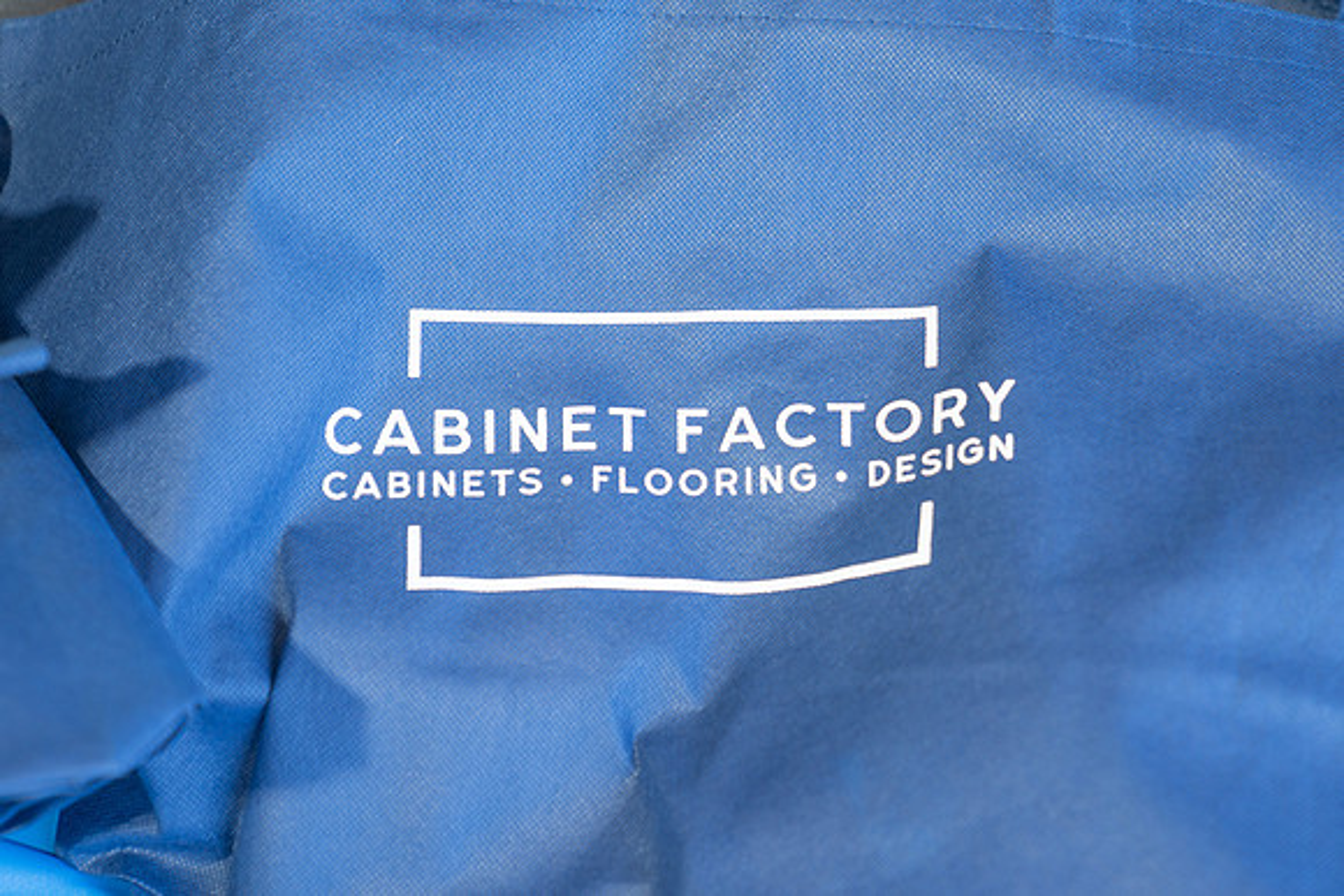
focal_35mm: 88
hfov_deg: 23.2
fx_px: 3269
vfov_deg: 15.6
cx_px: 715
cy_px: 340
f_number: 2.8
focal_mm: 70
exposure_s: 1/250
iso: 200
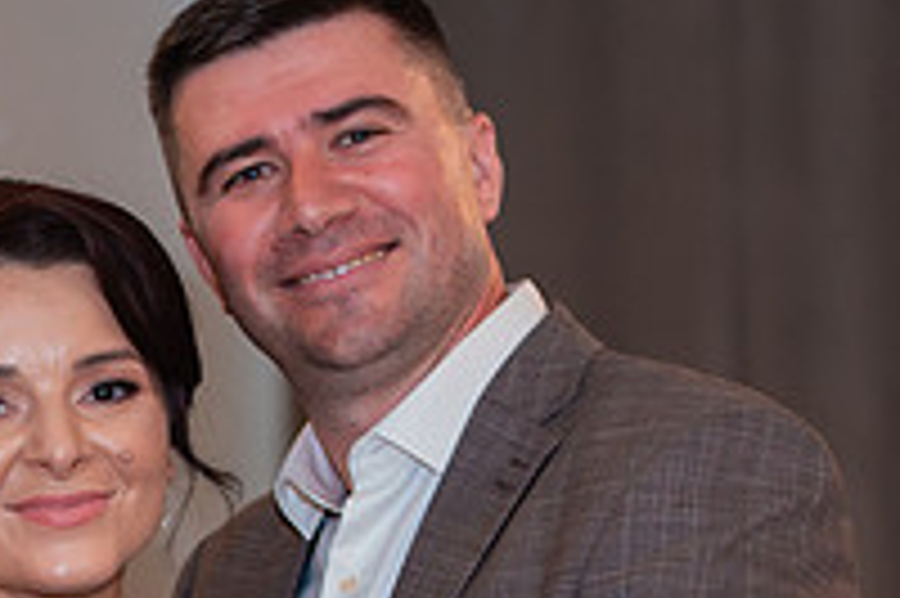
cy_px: 749
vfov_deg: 5.2
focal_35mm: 261
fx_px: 6519
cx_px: 50
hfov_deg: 7.9
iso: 1600
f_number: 3.2
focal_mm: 90
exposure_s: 1/200
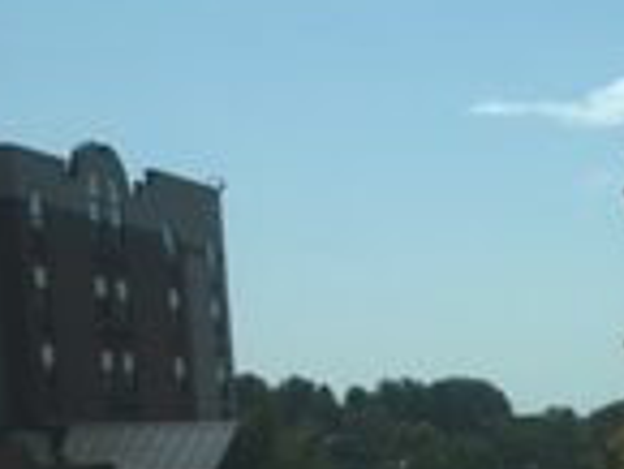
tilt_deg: -7.9
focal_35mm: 128
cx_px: 1192
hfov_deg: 13.5
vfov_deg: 10.9
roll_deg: +0.6
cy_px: 839
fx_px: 2309
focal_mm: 4.15
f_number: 2.2
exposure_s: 1/1603
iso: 25
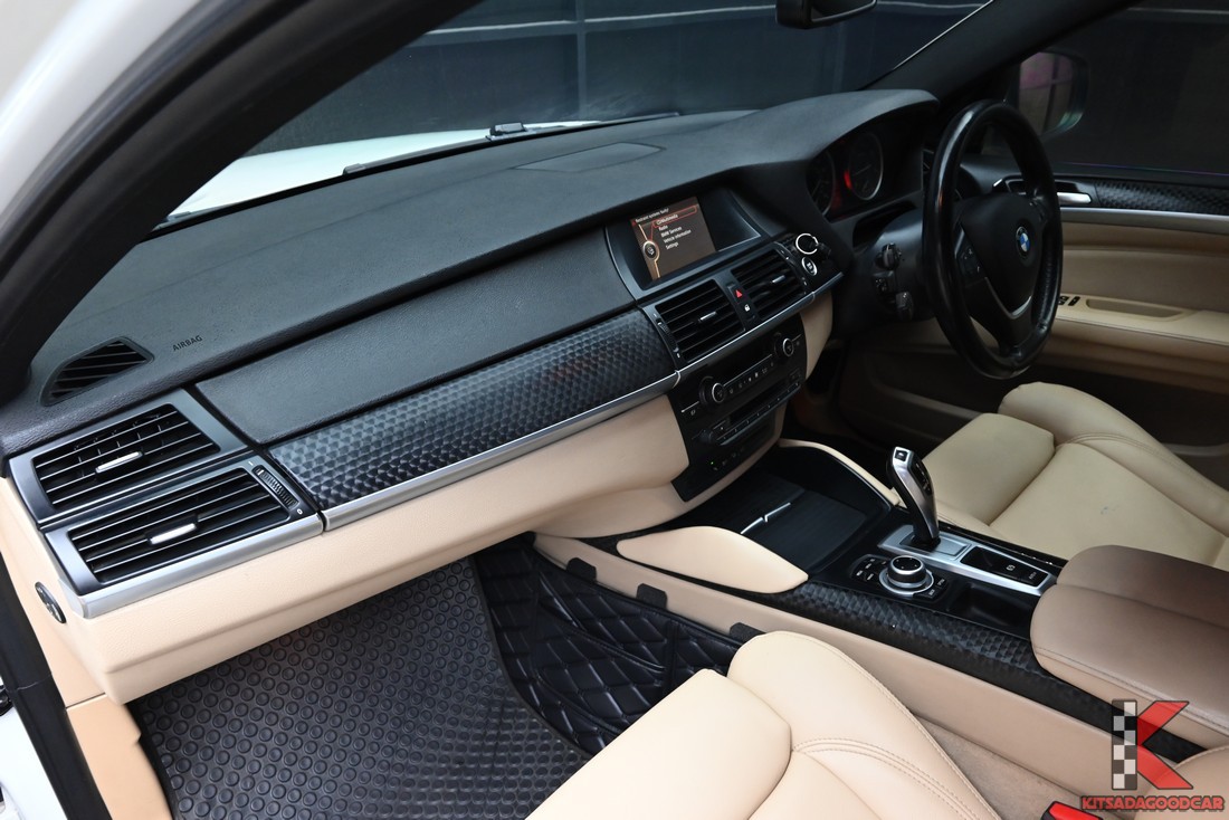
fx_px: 819
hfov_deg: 73.7
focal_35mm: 24
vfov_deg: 53.2
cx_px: 614
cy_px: 410
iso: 2200
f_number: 8
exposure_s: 1/30
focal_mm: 24
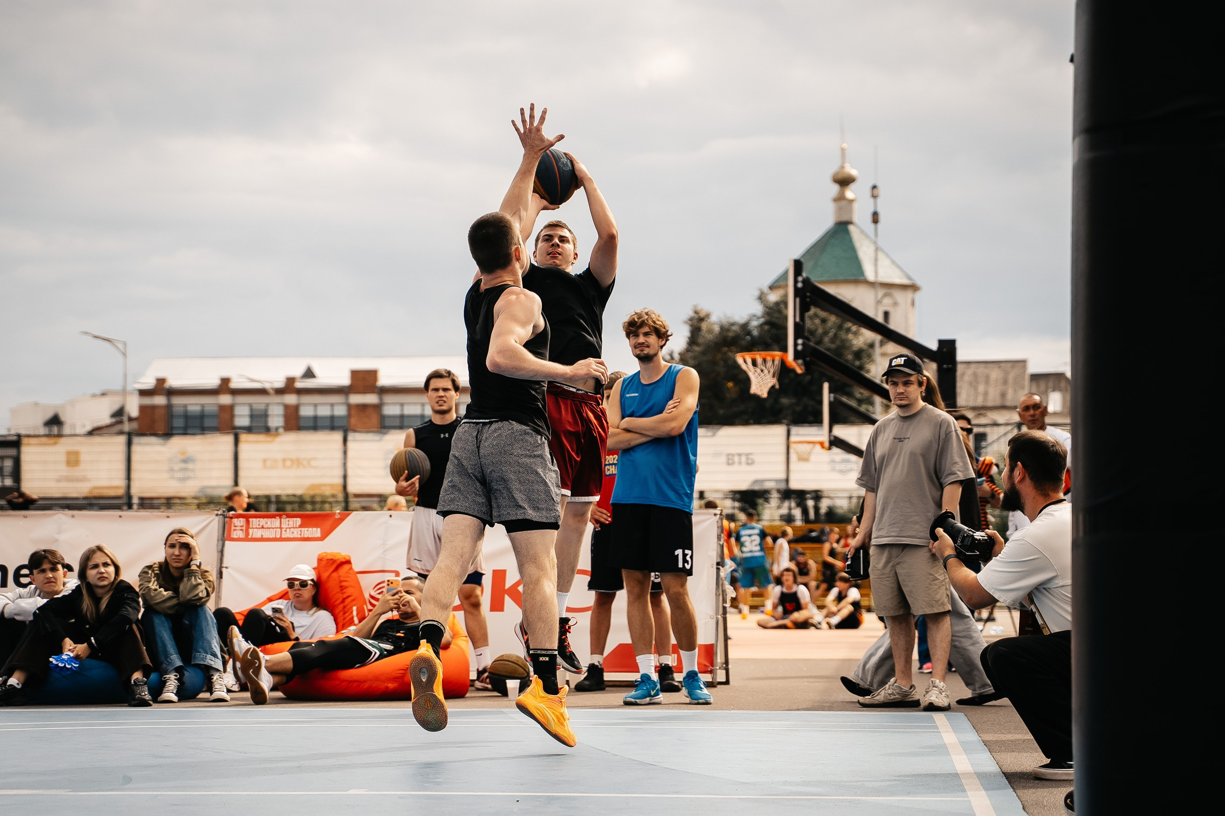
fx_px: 2858
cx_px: 544
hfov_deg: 24.2
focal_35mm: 84
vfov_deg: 16.3
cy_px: 443
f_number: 3.5
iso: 320
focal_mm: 75
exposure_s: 1/4000
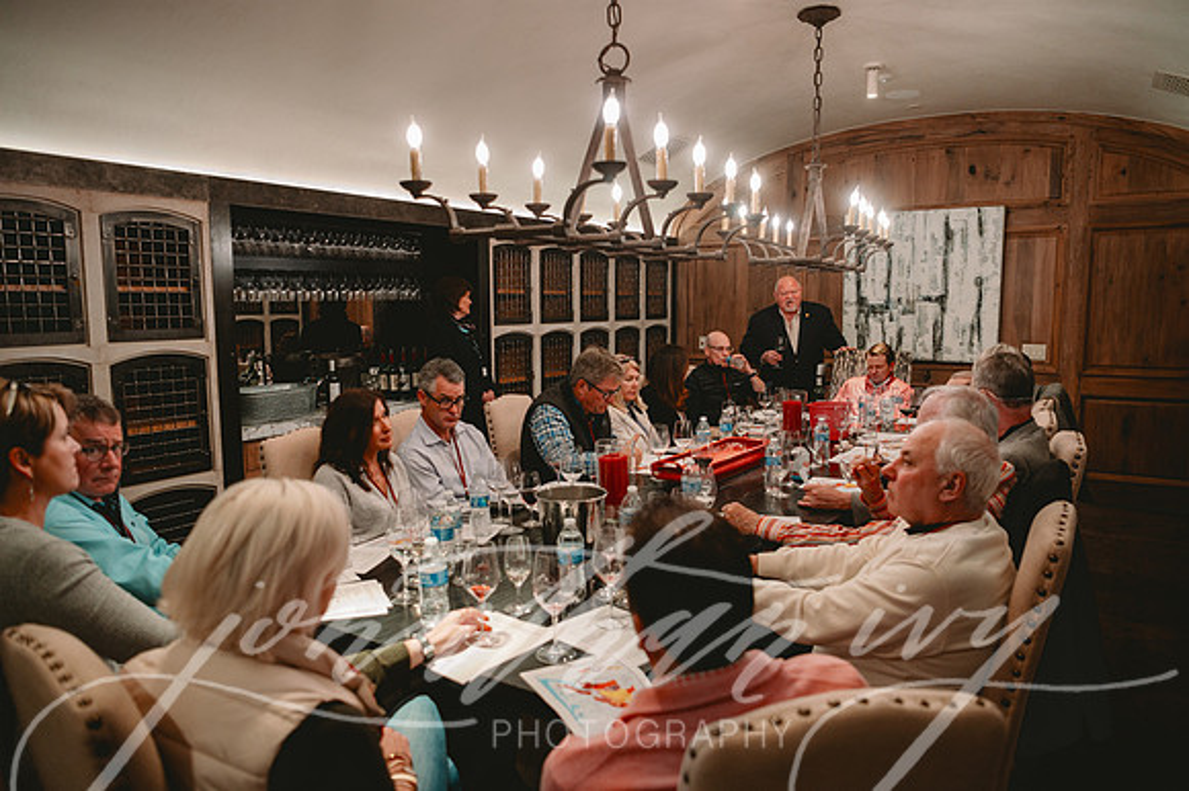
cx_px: 594
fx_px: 792
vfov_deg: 53.1
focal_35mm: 24
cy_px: 396
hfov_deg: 73.8
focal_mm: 24
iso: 1600
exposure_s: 1/160
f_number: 2.8
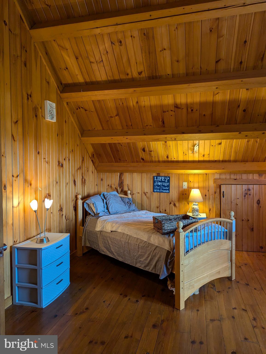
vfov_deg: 71.5
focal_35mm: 24
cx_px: 133
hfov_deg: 56.9
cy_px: 177
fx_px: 245
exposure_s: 1/24
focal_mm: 6.81
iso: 74
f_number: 1.85
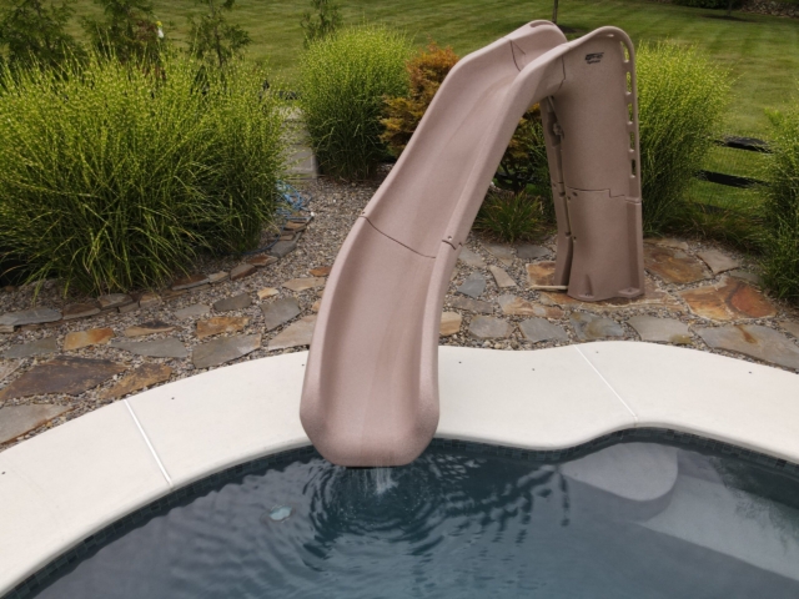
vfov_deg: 56.8
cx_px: 400
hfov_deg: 71.6
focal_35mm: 24
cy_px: 300
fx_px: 554
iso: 100
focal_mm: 4.5
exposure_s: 1/15
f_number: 2.8
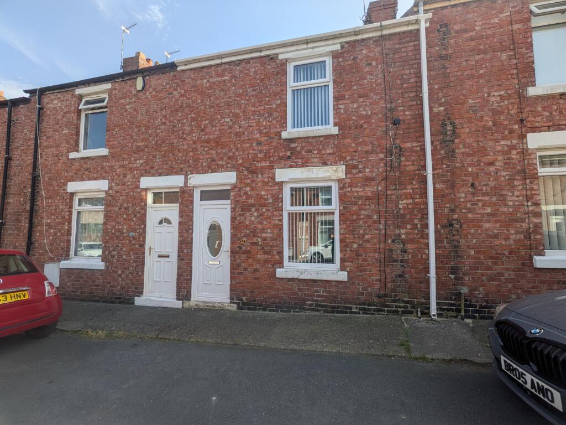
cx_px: 283
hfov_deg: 102.1
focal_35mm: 14
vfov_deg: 85.7
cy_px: 212
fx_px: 229
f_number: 2.2
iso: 48
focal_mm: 1.83
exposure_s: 1/764
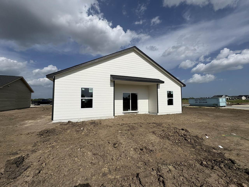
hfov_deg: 102.1
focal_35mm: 14
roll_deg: +0.4
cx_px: 124
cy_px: 94
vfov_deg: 85.7
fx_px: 101
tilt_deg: +4.3
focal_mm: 2.22
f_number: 2.2
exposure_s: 1/6135
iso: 40
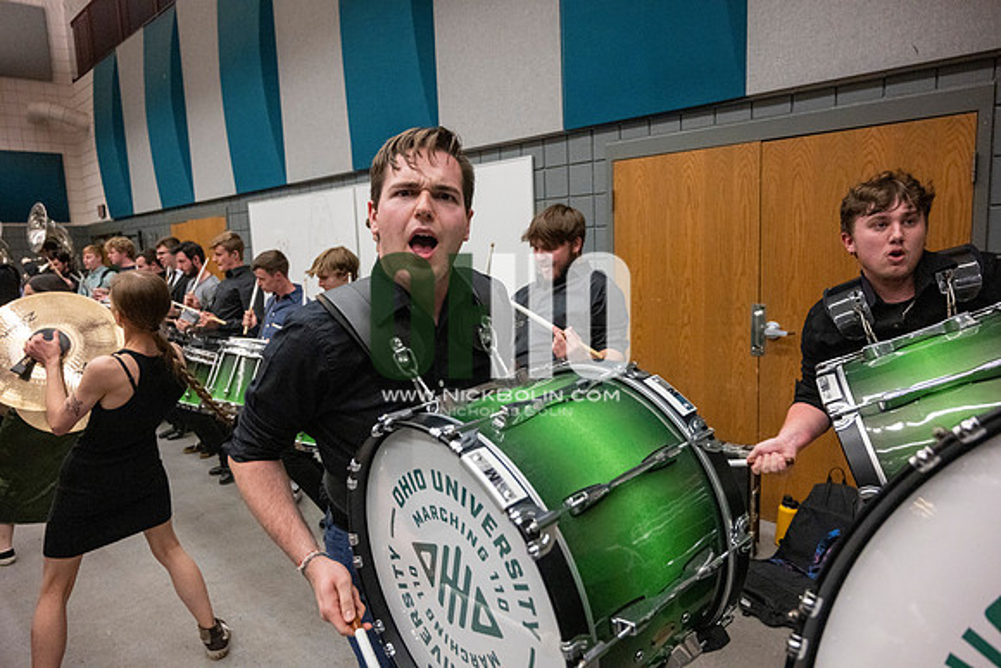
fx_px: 667
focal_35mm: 24
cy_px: 334
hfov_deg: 73.7
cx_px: 500
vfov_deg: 53.2
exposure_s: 1/500
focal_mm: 24
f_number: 4
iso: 10000
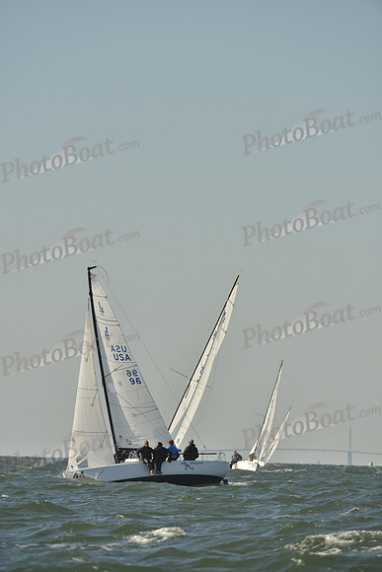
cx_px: 191
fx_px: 5567
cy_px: 286
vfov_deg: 5.9
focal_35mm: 350
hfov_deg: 3.9
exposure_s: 1/1250
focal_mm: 350
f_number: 8
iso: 280
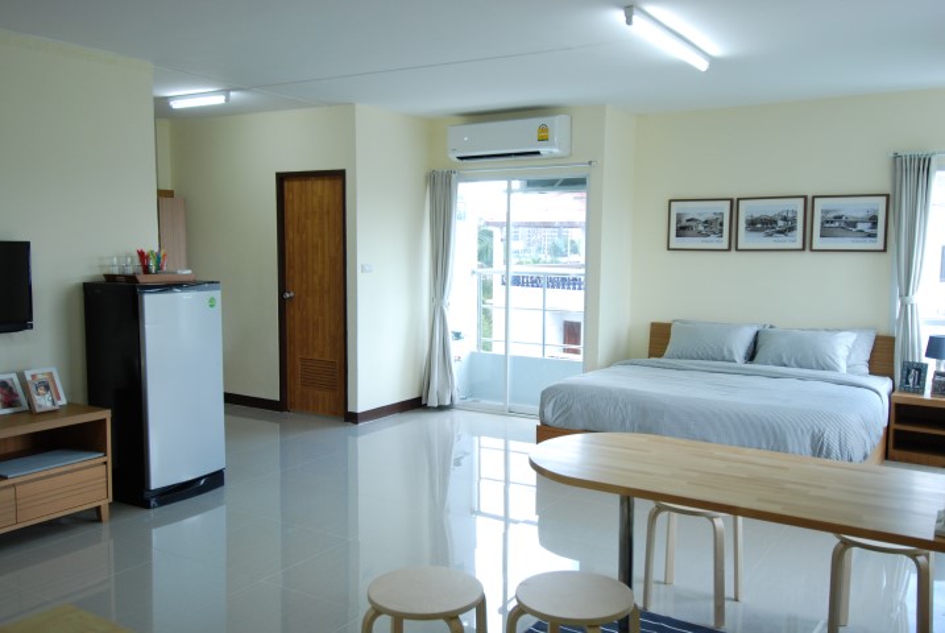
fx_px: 788
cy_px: 316
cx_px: 472
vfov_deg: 43.7
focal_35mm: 30
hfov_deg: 61.9
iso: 400
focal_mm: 20
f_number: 4.5
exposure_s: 1/80
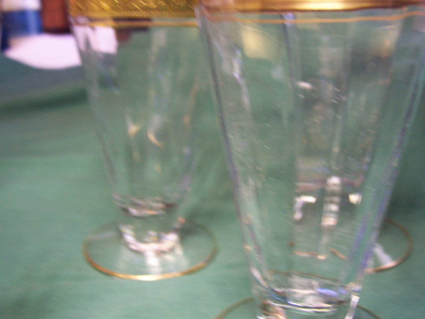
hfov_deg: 50.1
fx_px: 454
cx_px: 212
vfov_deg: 38.7
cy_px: 160
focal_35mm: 37
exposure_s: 1/30
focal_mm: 5.6
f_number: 2.8
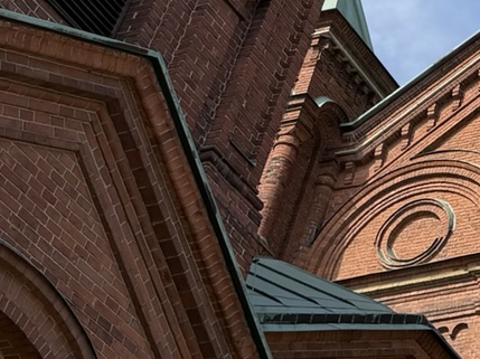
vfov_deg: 13.0
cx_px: 744
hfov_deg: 16.0
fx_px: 1552
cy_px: -19
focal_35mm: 112
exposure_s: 1/2445
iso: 80
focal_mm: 6.76
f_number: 1.78
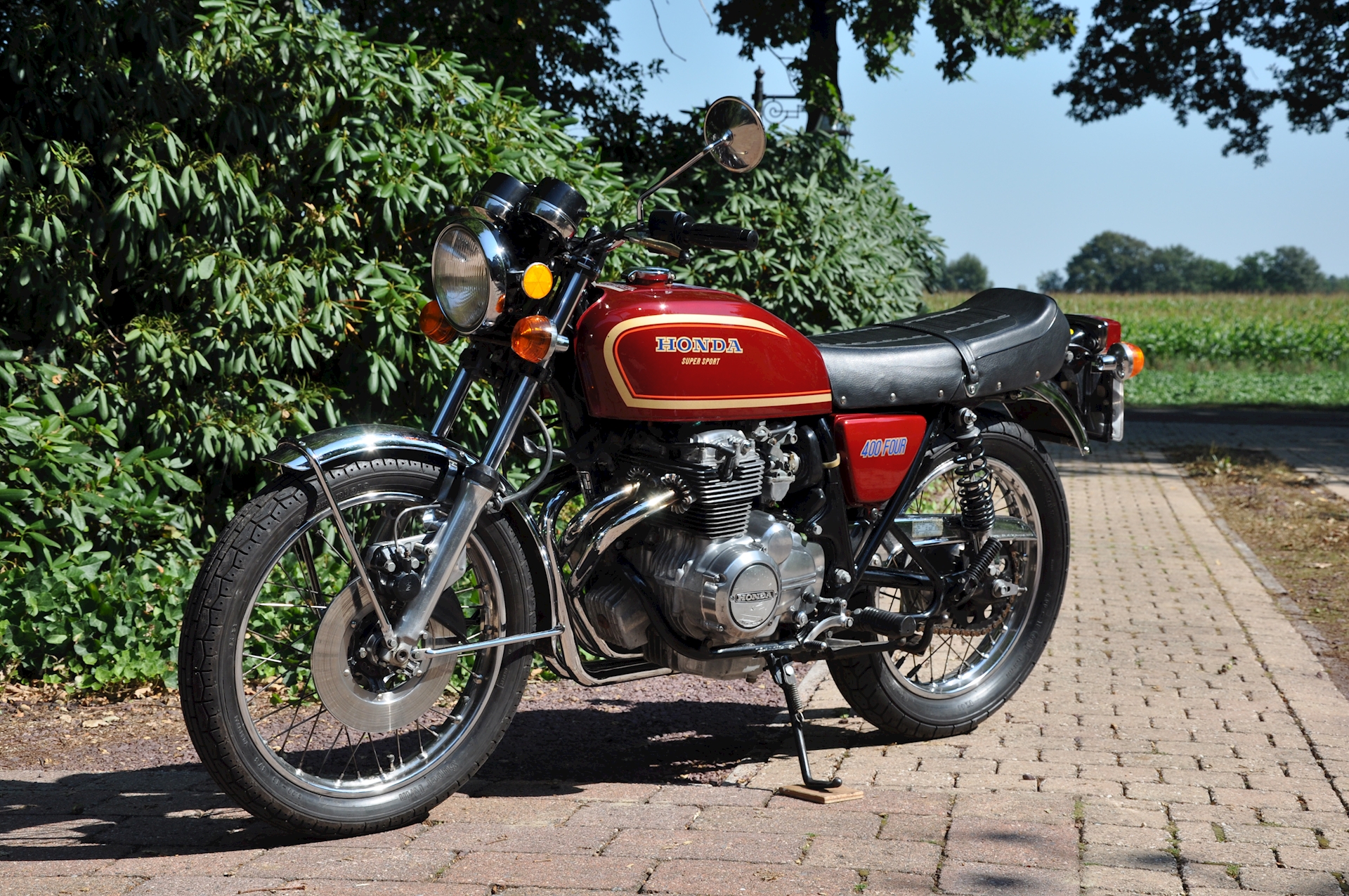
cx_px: 674
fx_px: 2358
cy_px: 448
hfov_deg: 31.9
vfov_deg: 21.5
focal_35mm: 63
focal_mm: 42
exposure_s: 1/320
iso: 200
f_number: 9
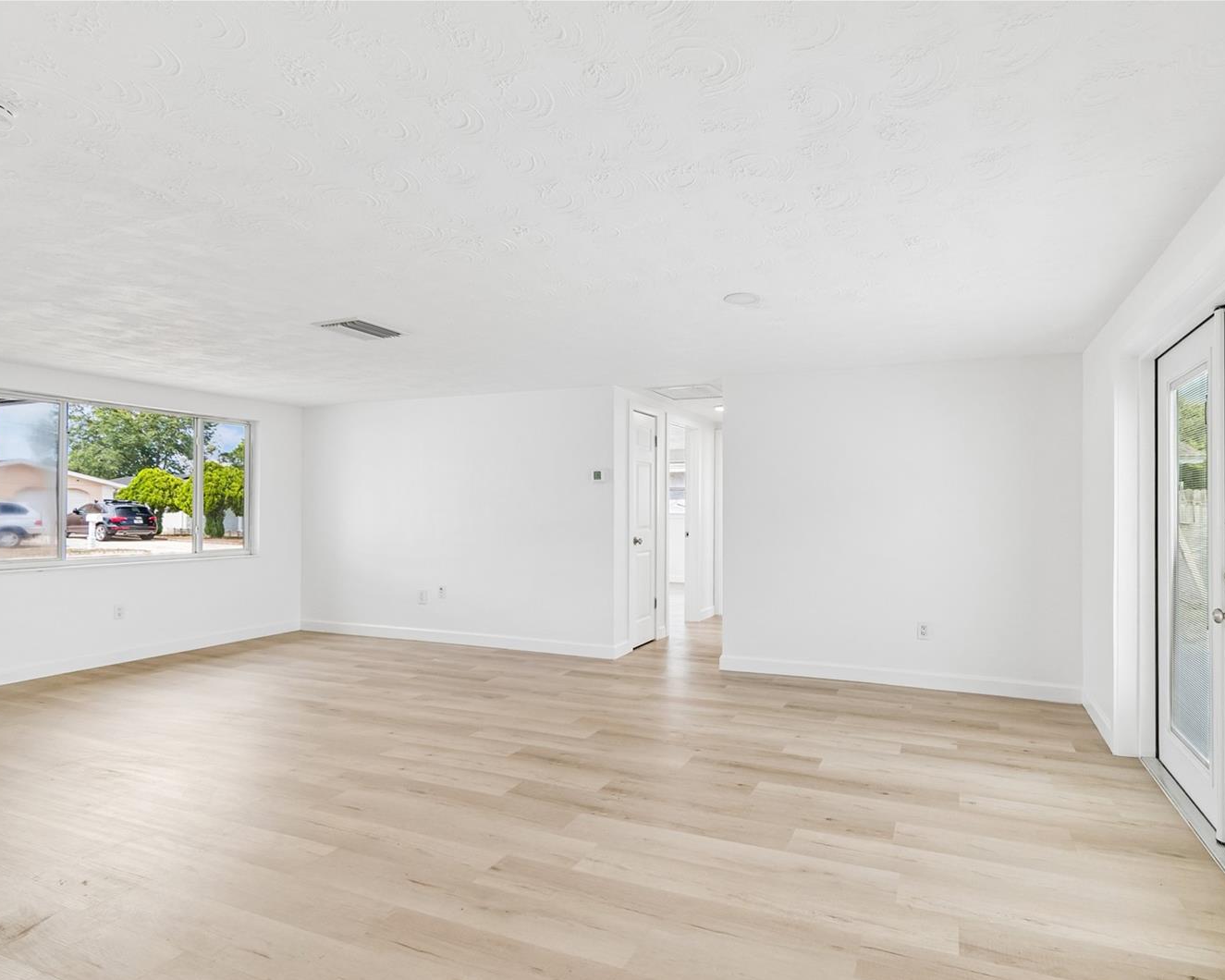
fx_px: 616
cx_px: 698
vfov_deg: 77.0
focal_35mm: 17
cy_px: 492
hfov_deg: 89.1
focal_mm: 10
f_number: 7.1
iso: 100
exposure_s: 1/13
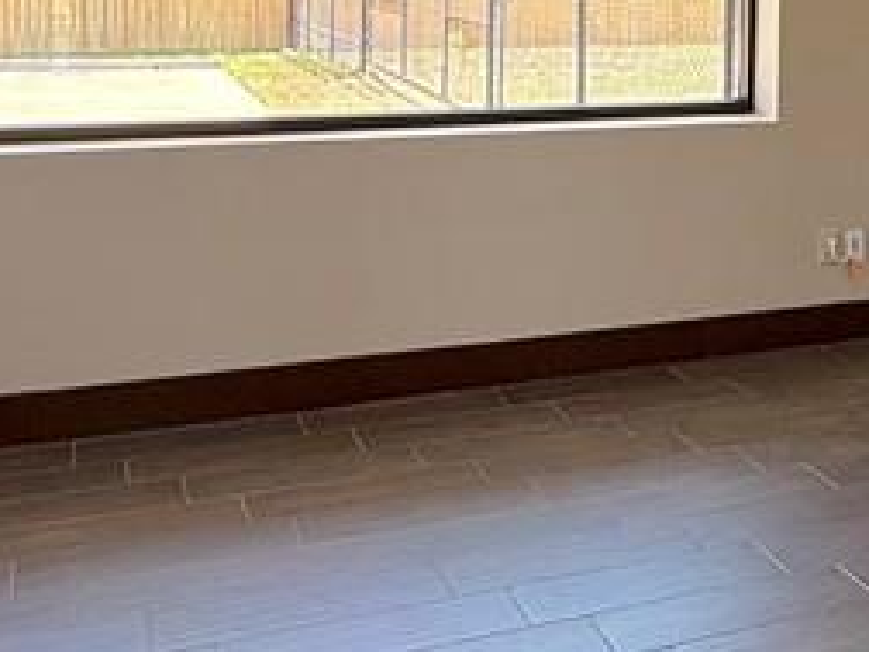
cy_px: -7
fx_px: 1431
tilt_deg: -1.8
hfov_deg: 32.0
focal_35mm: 57
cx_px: 793
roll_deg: -0.7
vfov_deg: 24.4
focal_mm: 2.22
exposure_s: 1/105
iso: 50
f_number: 2.2
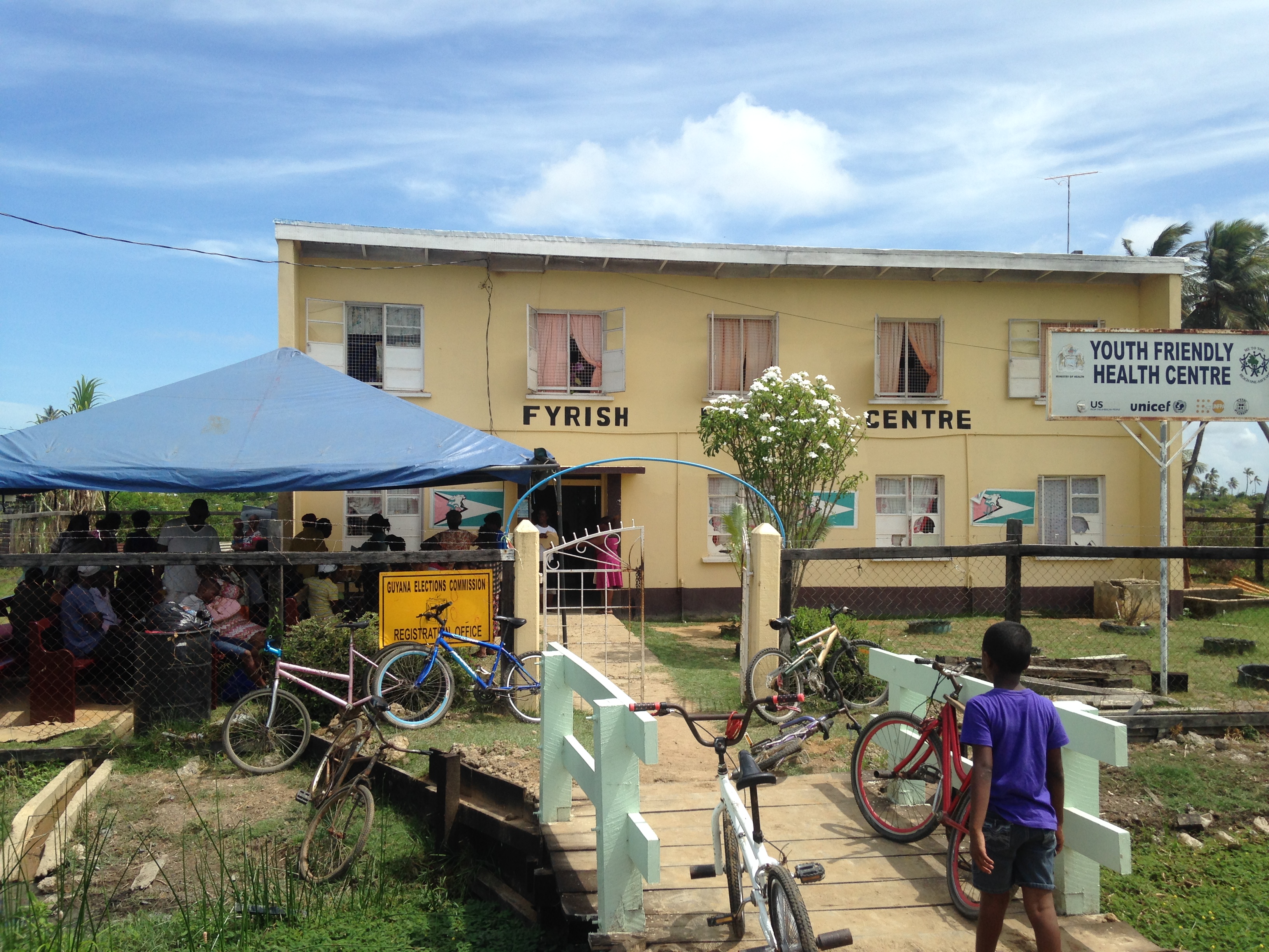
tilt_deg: -0.4
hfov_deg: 55.4
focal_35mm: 33
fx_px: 1210
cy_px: 476
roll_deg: +2.2
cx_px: 634
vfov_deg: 42.9
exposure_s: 1/1695
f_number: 2.4
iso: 50
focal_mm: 4.12
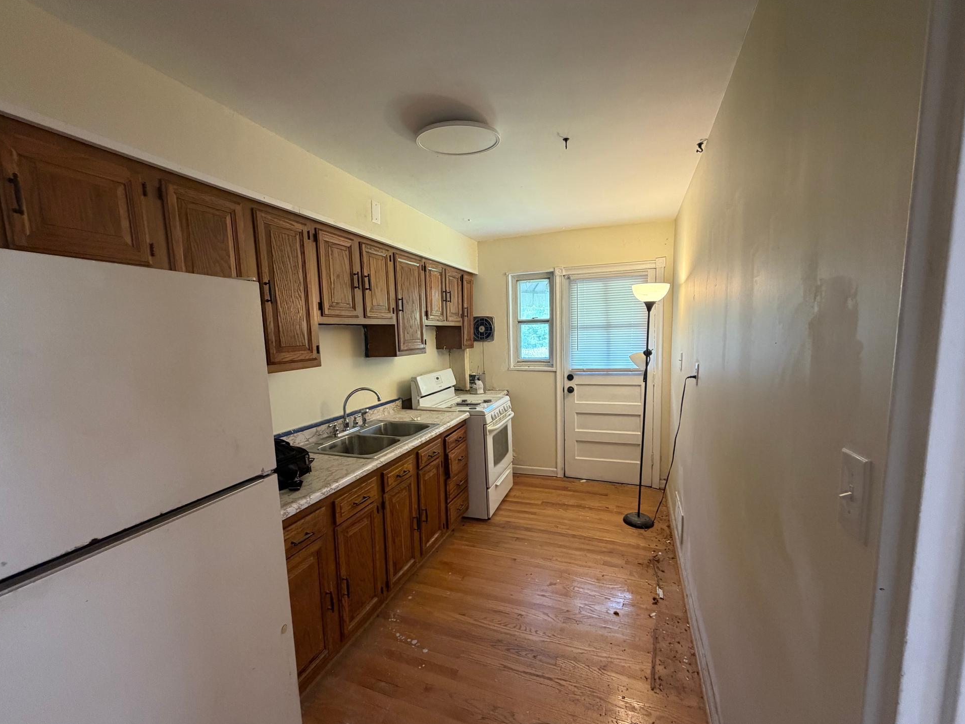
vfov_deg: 81.7
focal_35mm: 15
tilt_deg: -7.1
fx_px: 418
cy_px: 383
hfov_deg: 98.1
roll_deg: +2.7
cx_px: 471
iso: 250
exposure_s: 1/60
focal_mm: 2.22
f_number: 2.2
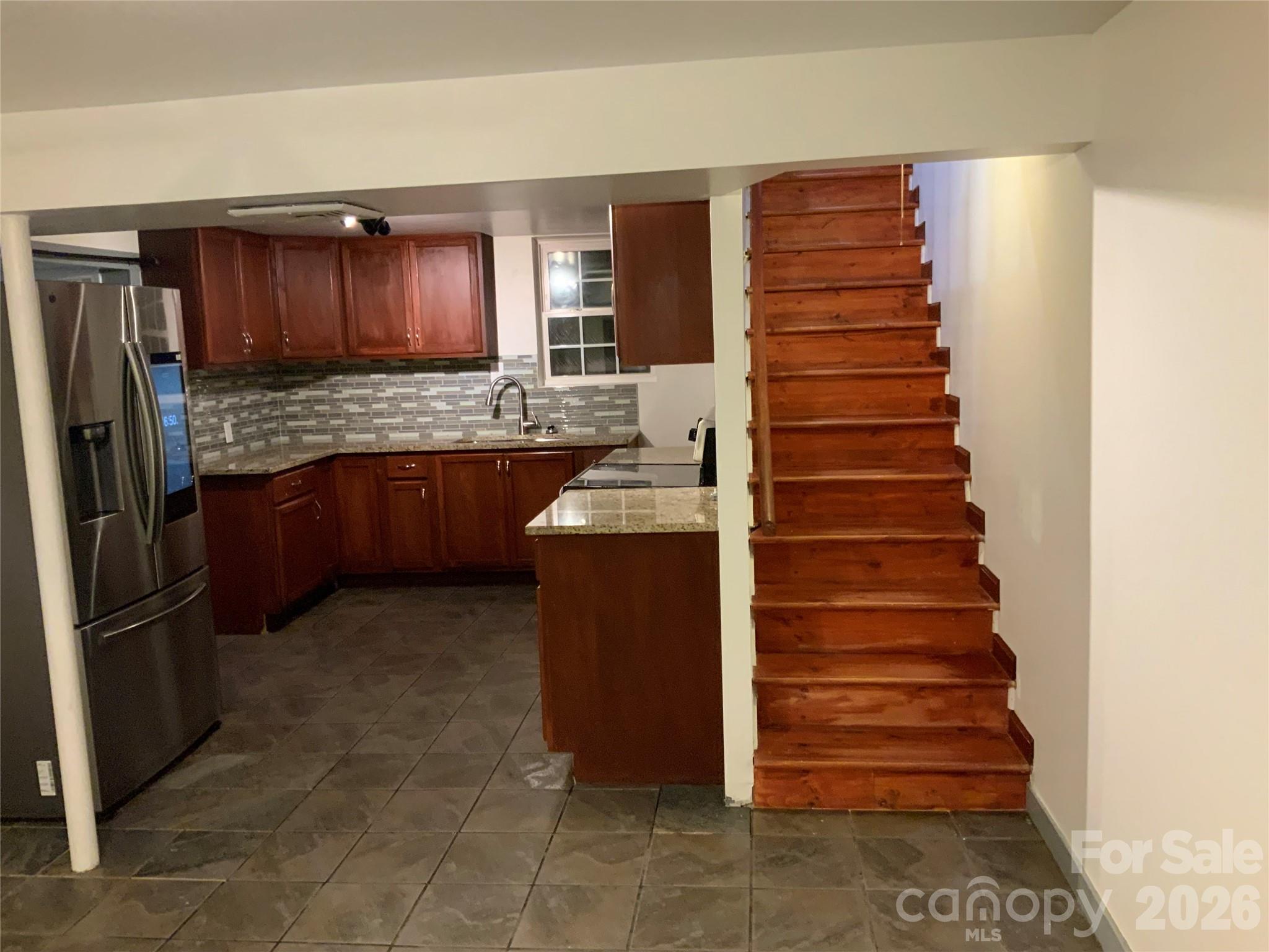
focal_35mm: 29
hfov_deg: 61.7
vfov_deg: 48.2
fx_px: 1063
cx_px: 634
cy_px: 476
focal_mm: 3
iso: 250
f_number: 1.8
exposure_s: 1/60
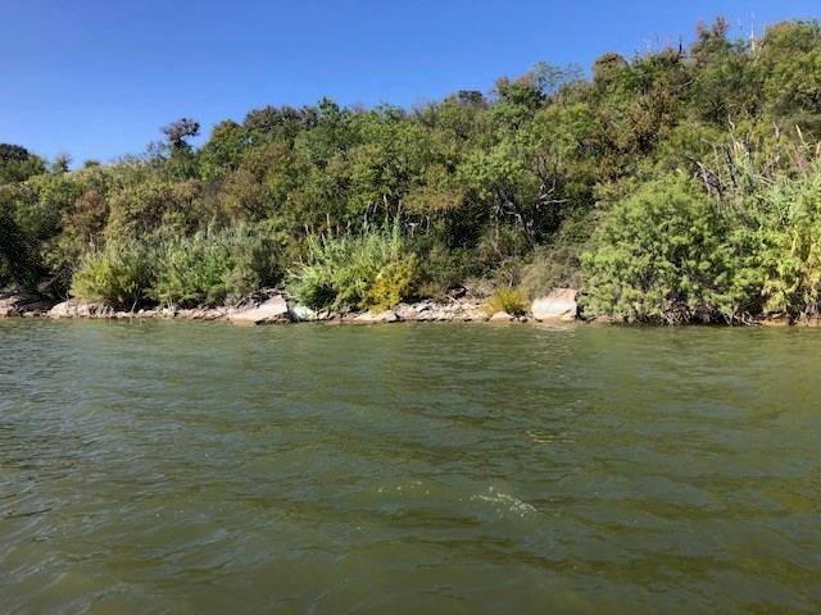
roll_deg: +1.0
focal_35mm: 28
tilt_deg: -4.1
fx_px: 664
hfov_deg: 63.4
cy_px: 308
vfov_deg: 49.7
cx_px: 410
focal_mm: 3.99
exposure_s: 1/1104
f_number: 1.8
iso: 20
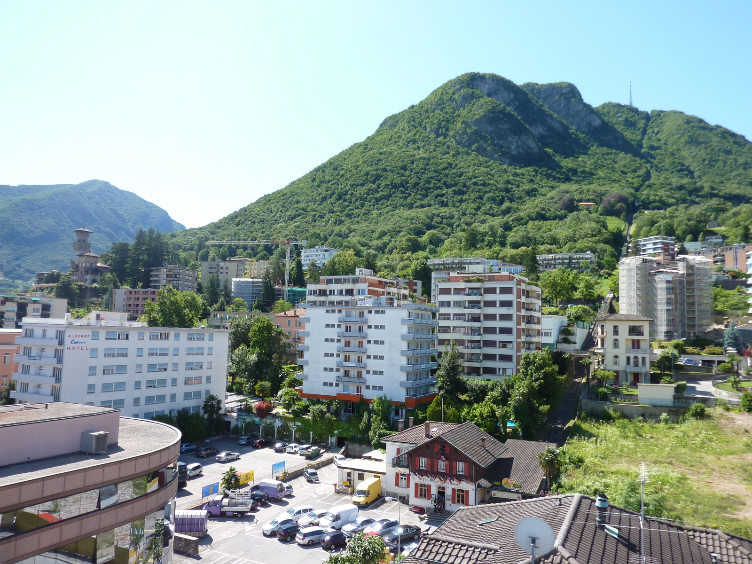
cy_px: 282
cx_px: 376
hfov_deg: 69.4
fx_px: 543
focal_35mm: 25
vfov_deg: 54.9
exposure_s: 1/250
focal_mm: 4.1
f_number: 4
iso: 80
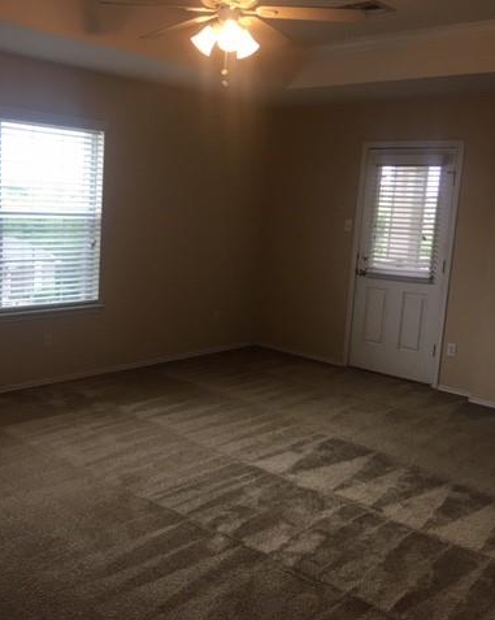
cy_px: 311
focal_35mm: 38
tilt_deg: -8.3
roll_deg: -3.5
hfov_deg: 38.8
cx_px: 178
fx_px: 697
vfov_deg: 48.0
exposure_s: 1/40
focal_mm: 4.15
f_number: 2.2
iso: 25
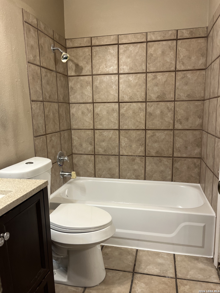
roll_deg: +2.7
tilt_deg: -8.1
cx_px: 110
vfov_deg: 67.3
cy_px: 146
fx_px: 220
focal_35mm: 26
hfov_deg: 53.1
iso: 125
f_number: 1.6
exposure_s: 1/120
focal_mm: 5.1
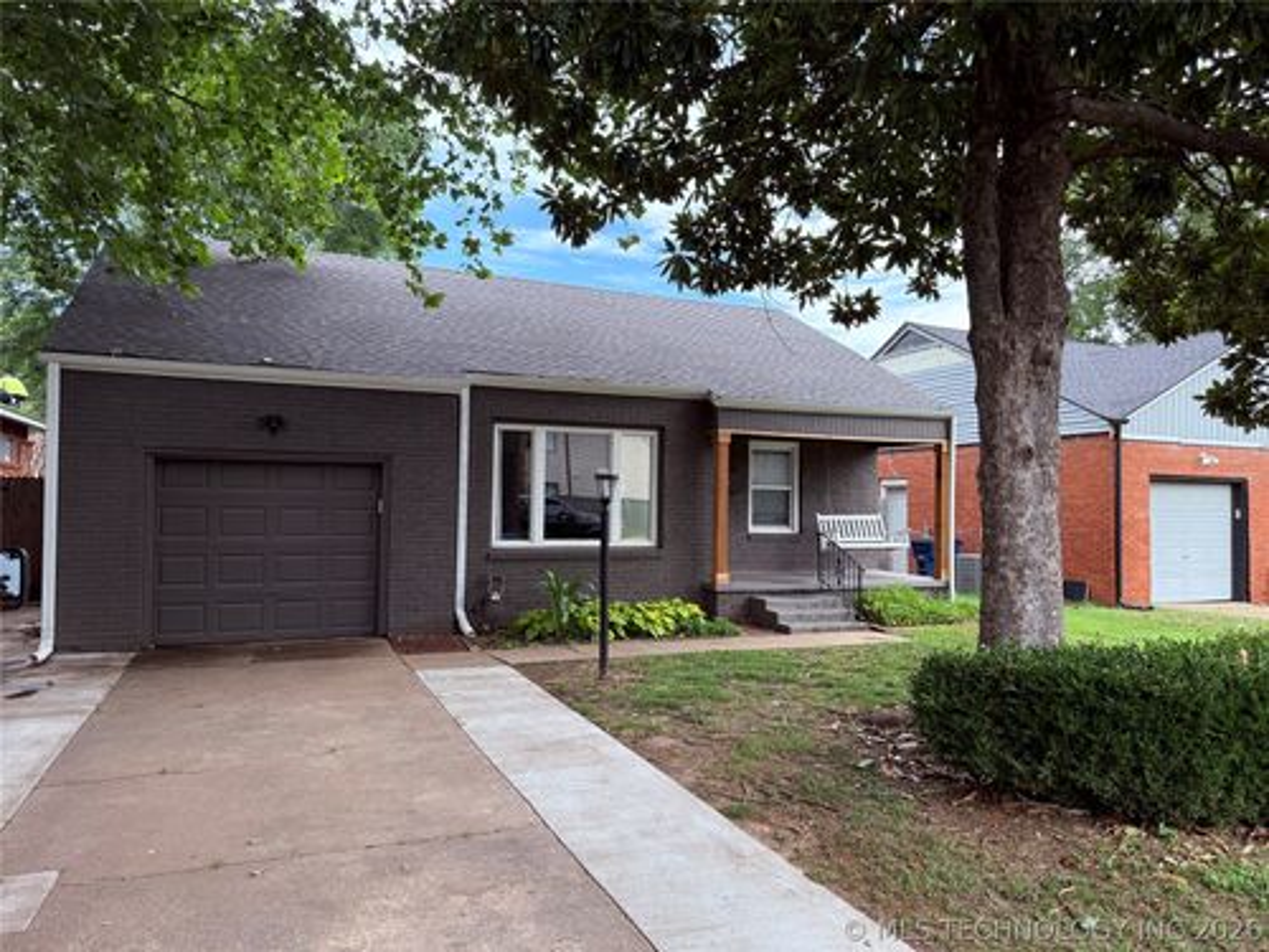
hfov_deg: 71.6
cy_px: 476
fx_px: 880
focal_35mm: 24
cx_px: 634
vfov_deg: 56.8
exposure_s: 1/622
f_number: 1.78
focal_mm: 6.76
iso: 100
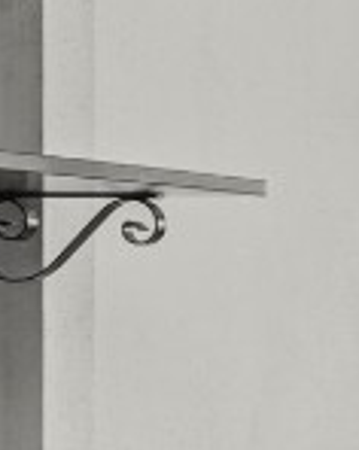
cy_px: 310
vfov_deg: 16.4
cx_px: 1114
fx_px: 1557
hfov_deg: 9.7
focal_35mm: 117
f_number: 8
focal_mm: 16
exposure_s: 1/13
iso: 160
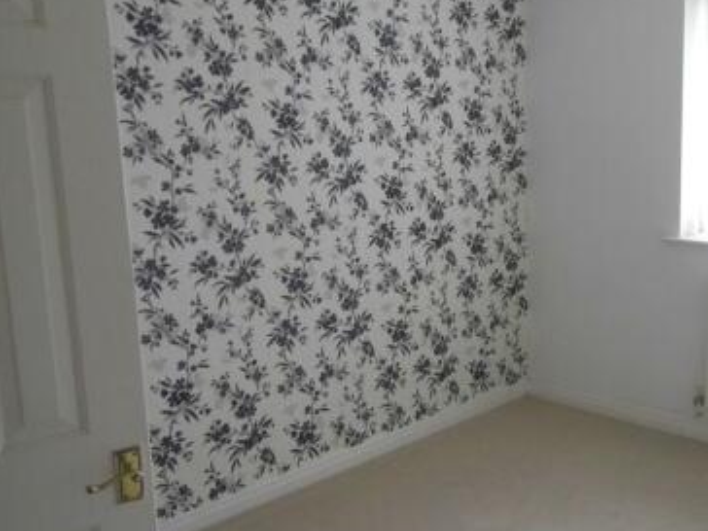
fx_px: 818
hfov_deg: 45.7
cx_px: 497
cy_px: 256
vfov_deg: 36.0
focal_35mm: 40
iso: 100
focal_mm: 4.5
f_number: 3
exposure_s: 1/60
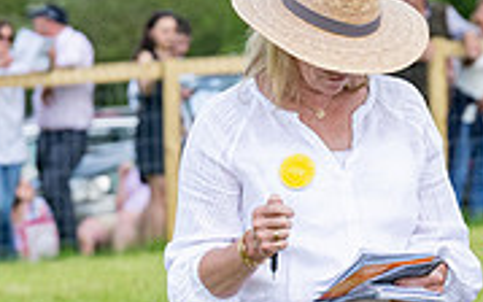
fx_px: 8717
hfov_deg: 3.2
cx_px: 608
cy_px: 280
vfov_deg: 2.0
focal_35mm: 662
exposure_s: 1/1600
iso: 400
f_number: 5
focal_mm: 115
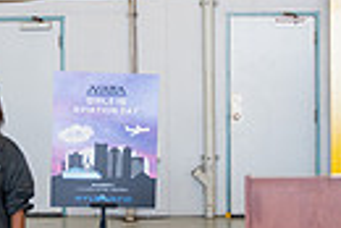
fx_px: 1185
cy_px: 138
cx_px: 176
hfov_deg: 16.4
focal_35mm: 125
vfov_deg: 11.0
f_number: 2.8
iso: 250
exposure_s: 1/250
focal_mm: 28
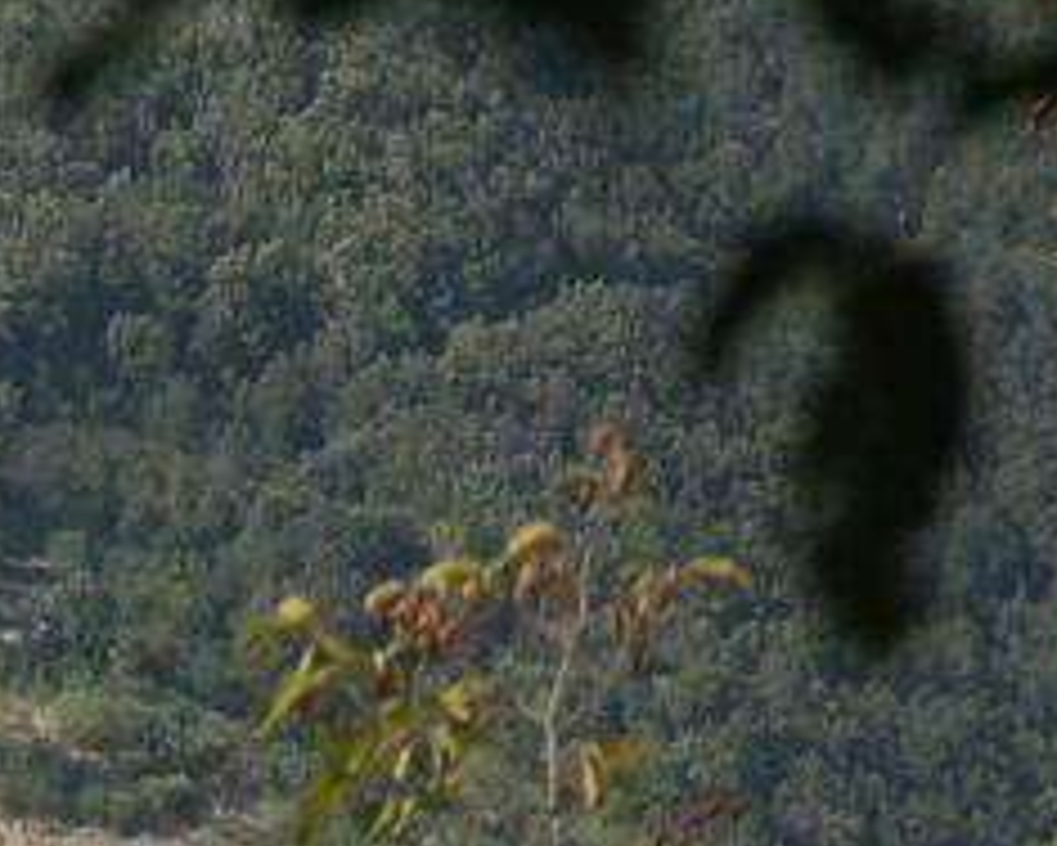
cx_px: -328
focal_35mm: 852
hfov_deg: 2.3
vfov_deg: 1.8
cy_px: 1678
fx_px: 26653
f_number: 7.1
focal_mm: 50.8
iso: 64
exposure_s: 1/200
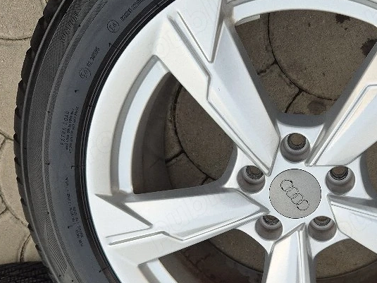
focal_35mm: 43
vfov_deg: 33.2
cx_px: 269
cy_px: 193
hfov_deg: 42.9
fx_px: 468
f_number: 1.8
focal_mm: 5.4
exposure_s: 1/182
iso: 125
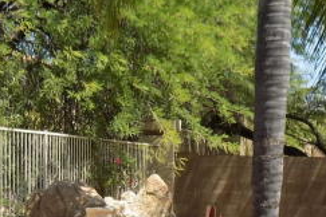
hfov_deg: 19.9
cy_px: 316
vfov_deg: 12.9
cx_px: 52
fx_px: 915
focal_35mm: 101
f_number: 3.1
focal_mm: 4
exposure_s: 1/500
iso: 80
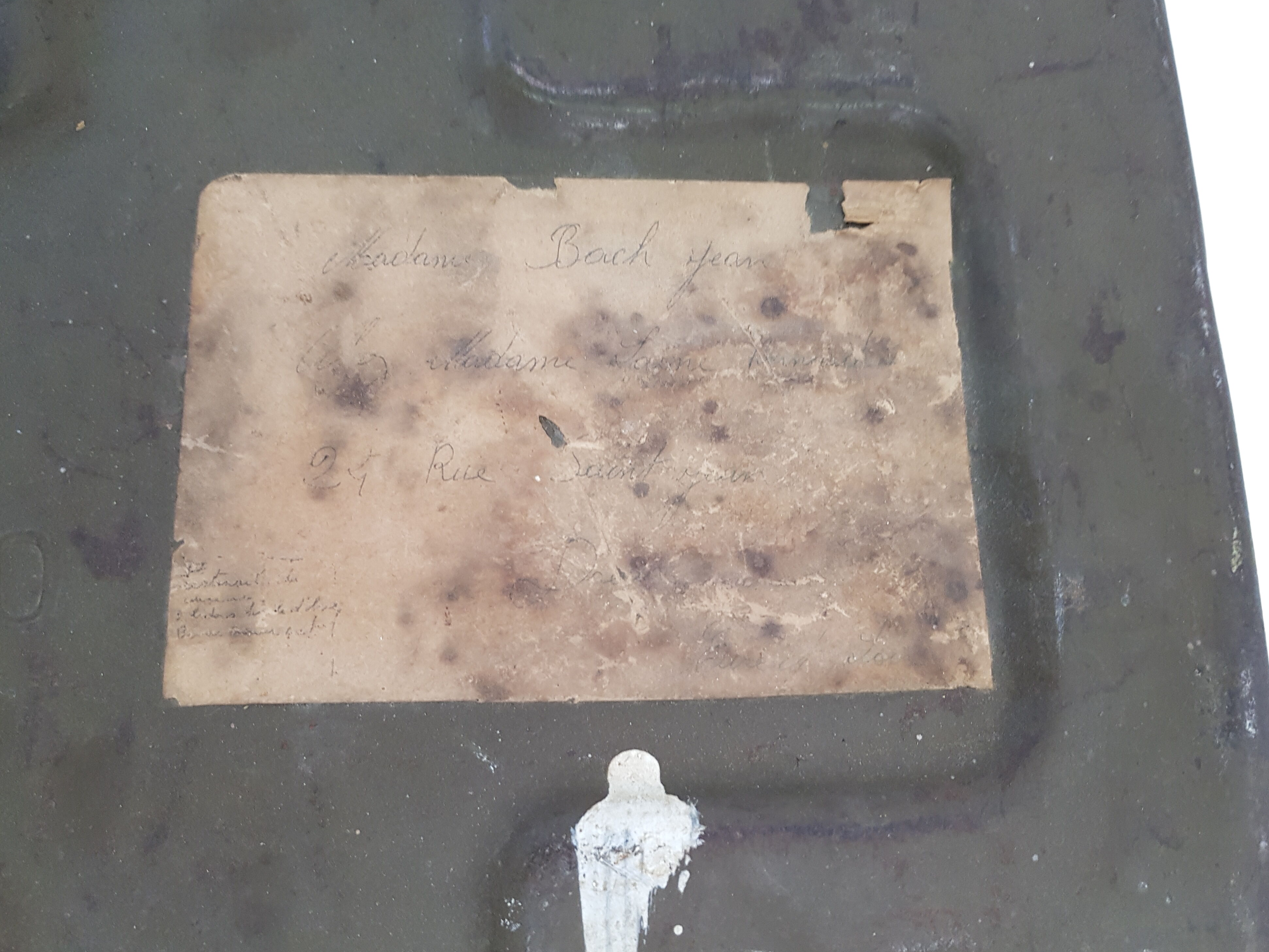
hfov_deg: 65.3
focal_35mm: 27
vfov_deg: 51.3
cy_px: 485
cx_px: 612
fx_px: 990
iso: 200
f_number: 1.7
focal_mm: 4.2
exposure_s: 1/50
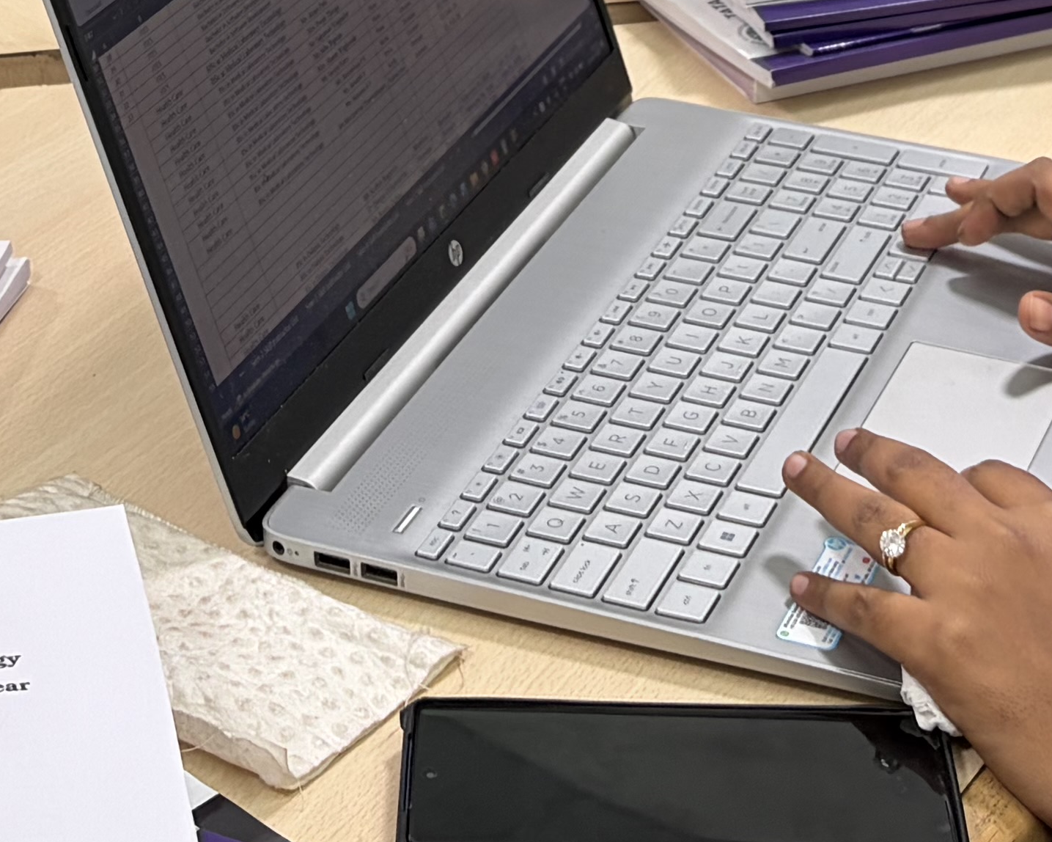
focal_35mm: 101
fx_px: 3145
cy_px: -605
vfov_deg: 13.8
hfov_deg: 19.0
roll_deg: +0.8
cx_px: 446
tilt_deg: -12.1
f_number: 1.6
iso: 100
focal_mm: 5.96
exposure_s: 1/50
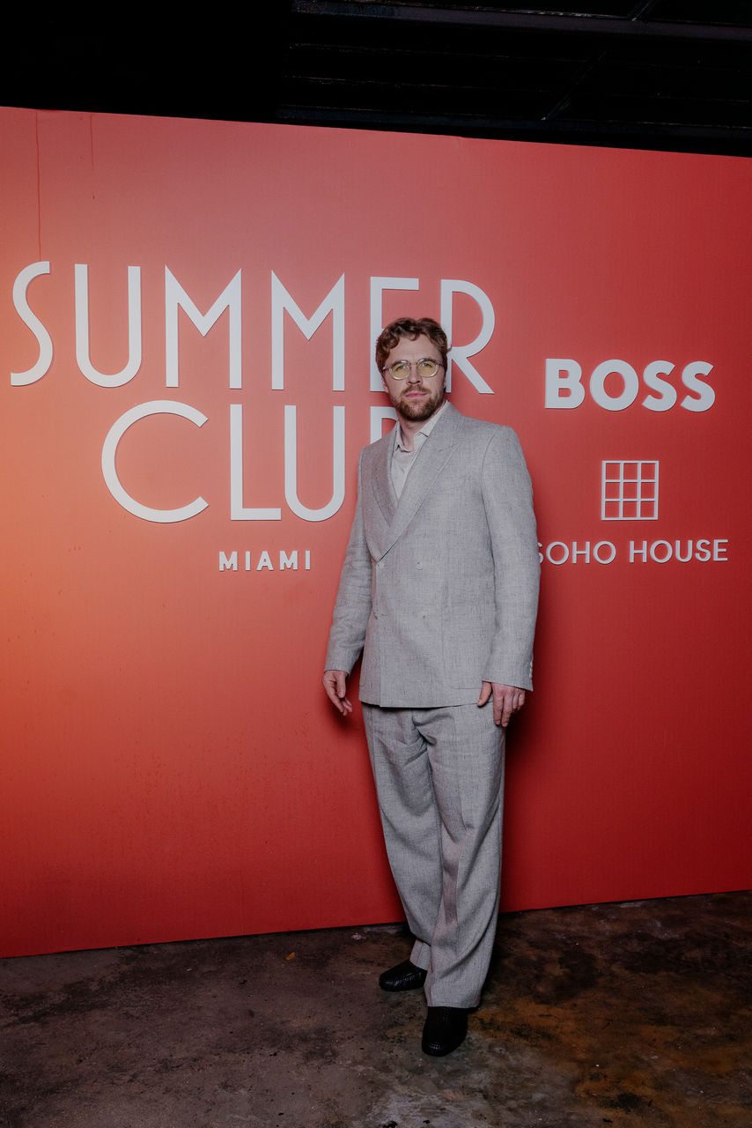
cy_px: 564
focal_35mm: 31
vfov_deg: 60.3
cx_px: 376
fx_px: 971
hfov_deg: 42.3
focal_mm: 31
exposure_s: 1/125
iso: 800
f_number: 9
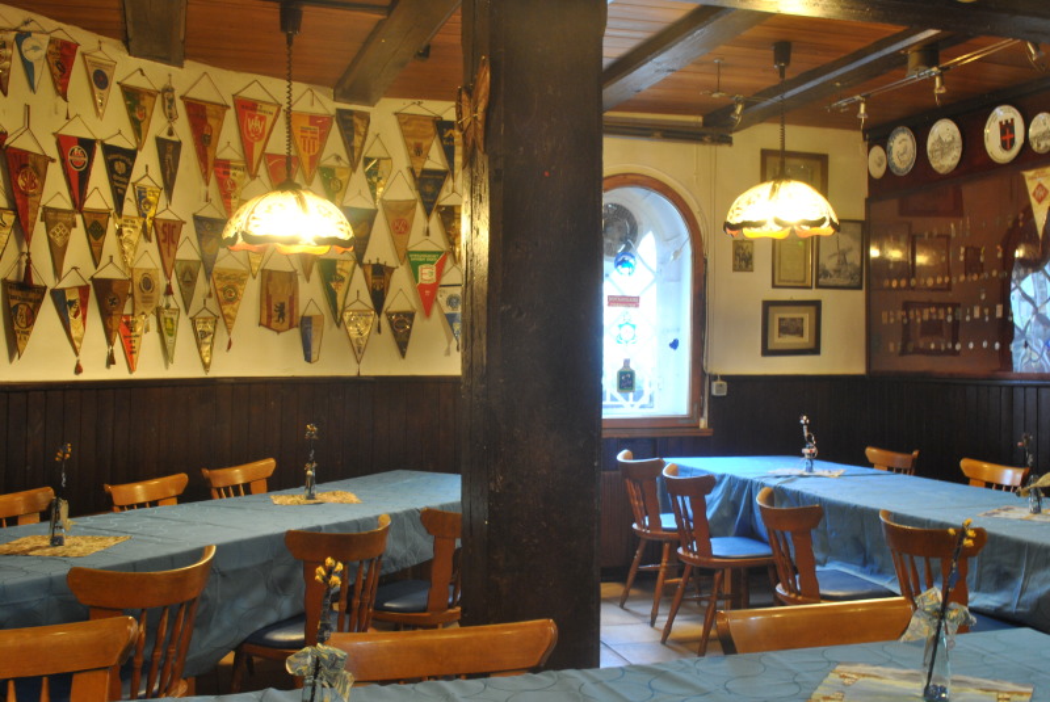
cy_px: 351
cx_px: 525
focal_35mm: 39
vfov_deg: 34.3
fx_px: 1139
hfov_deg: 49.5
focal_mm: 26
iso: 400
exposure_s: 3
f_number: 18
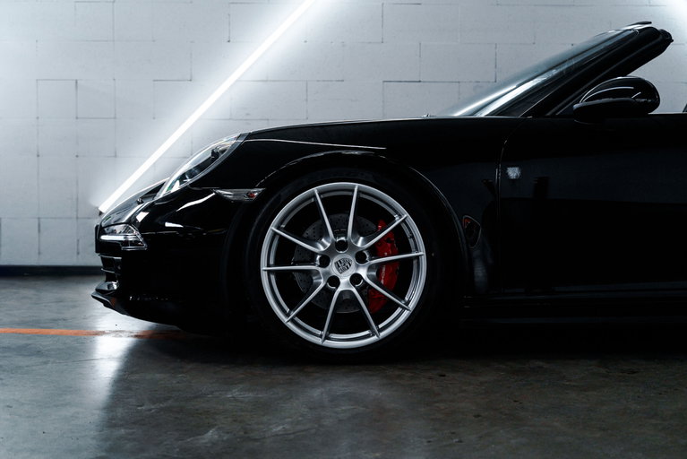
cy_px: 230
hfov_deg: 44.5
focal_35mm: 44
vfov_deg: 30.5
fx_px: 840
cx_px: 344
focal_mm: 44
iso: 800
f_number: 2.8
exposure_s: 1/100
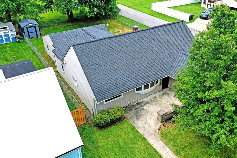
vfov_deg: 39.9
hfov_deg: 56.9
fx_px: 217
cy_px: 73
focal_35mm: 33
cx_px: 139
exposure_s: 1/240
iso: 100
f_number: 5
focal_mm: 10.26
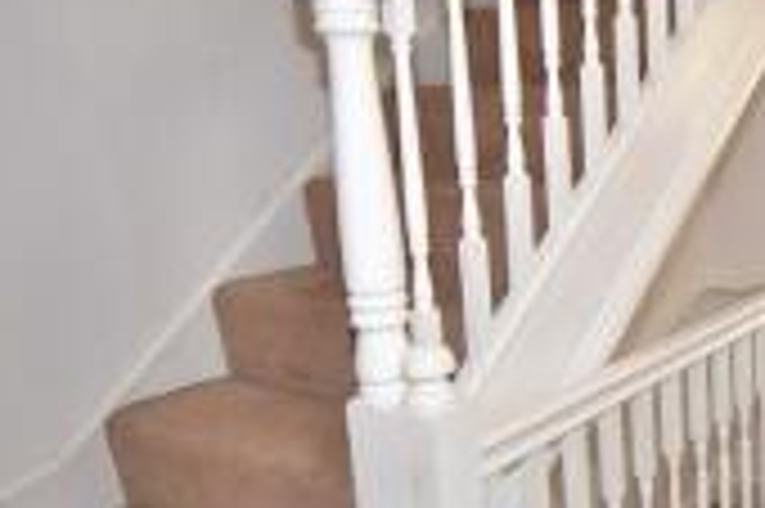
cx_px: 698
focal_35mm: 42
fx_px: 892
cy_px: 290
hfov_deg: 42.4
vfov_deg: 31.8
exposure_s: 1/60
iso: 280
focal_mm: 10
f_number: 4.5
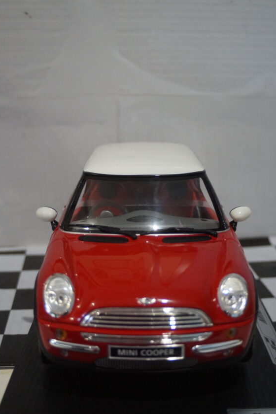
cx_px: 141
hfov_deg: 29.9
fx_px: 517
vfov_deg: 43.6
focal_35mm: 45
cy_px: 216
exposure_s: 1/160
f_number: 3.5
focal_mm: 28
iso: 2500
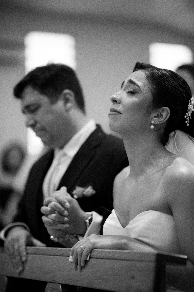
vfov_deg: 23.9
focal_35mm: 85
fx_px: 688
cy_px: 146
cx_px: 97
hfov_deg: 16.0
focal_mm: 85
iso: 2500
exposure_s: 1/320
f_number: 2
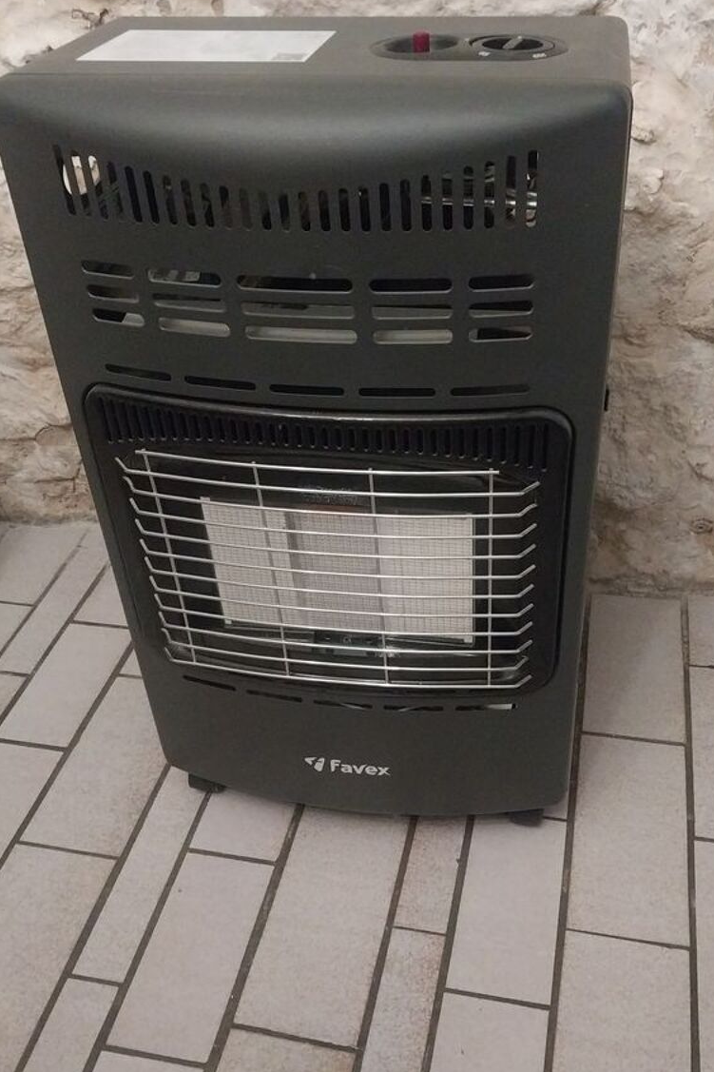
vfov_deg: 58.7
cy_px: 530
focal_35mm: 32
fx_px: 952
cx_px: 412
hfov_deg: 41.0
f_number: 1.8
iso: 1250
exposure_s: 1/24
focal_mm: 4
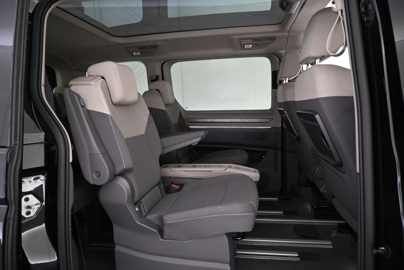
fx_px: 269
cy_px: 135
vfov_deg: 53.1
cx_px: 202
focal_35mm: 24
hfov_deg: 73.7
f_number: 3.5
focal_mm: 16
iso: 4000
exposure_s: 1/60
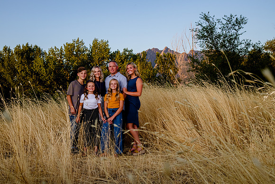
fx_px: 393
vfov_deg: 26.3
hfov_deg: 38.5
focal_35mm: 51
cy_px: 85
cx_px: 128
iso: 800
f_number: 10
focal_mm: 48
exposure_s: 1/250
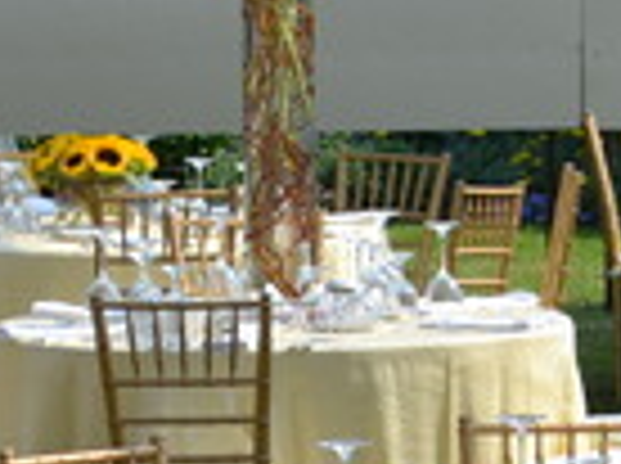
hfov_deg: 5.4
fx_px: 6572
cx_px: 974
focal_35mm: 367
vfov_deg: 4.0
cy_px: -135
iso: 100
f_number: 8
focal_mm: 48
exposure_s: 1/250
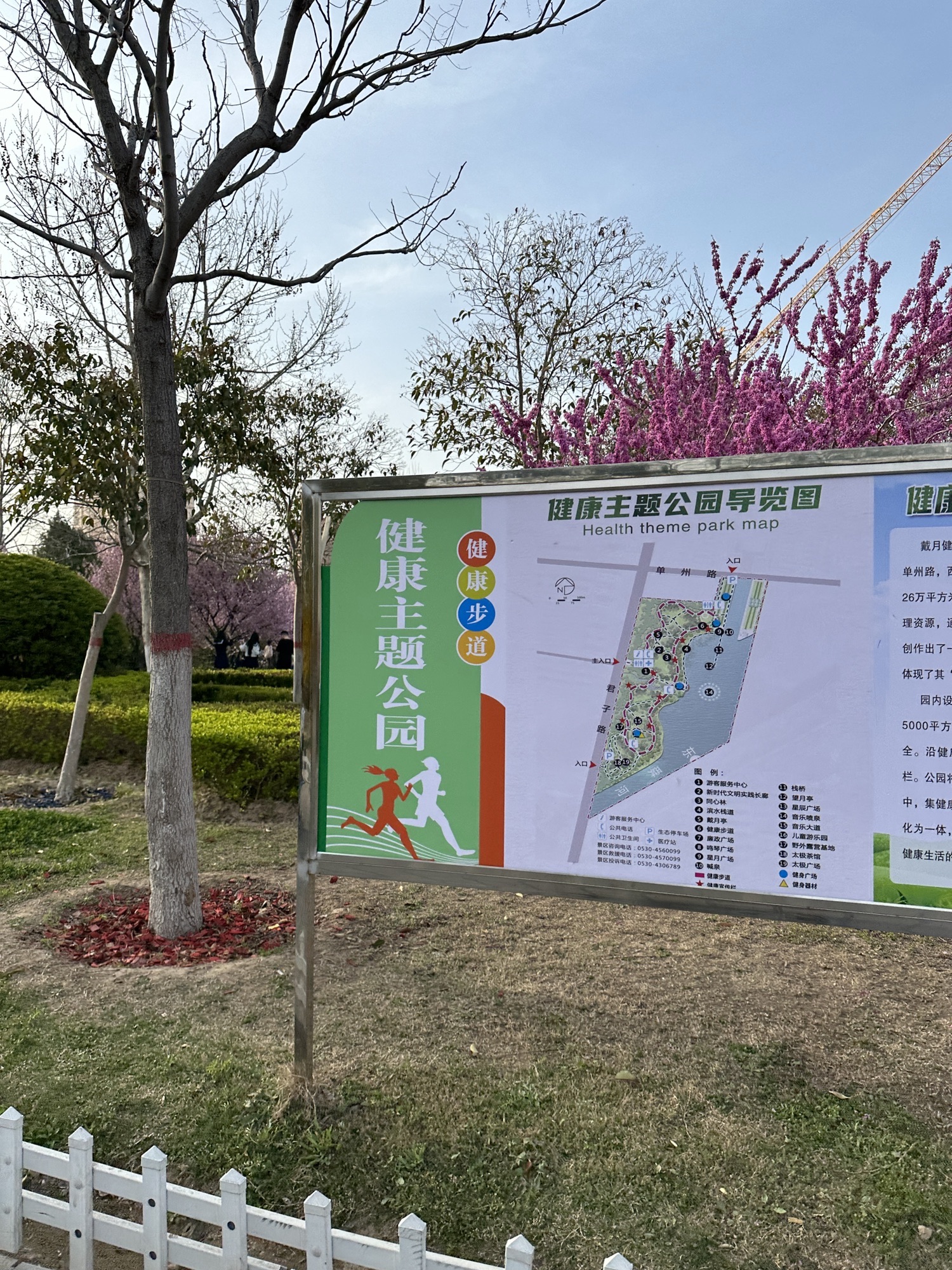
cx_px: 476
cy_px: 635
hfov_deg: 56.8
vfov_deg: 71.6
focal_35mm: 24
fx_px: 880
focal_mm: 6.86
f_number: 1.78
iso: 80
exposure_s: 1/2299
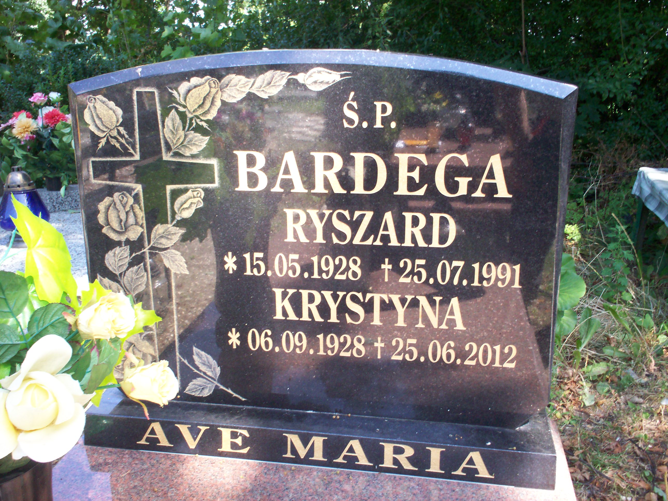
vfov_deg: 39.7
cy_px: 250
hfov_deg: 51.4
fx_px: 695
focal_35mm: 36
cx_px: 334
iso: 140
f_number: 4.5
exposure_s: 1/60
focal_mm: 6
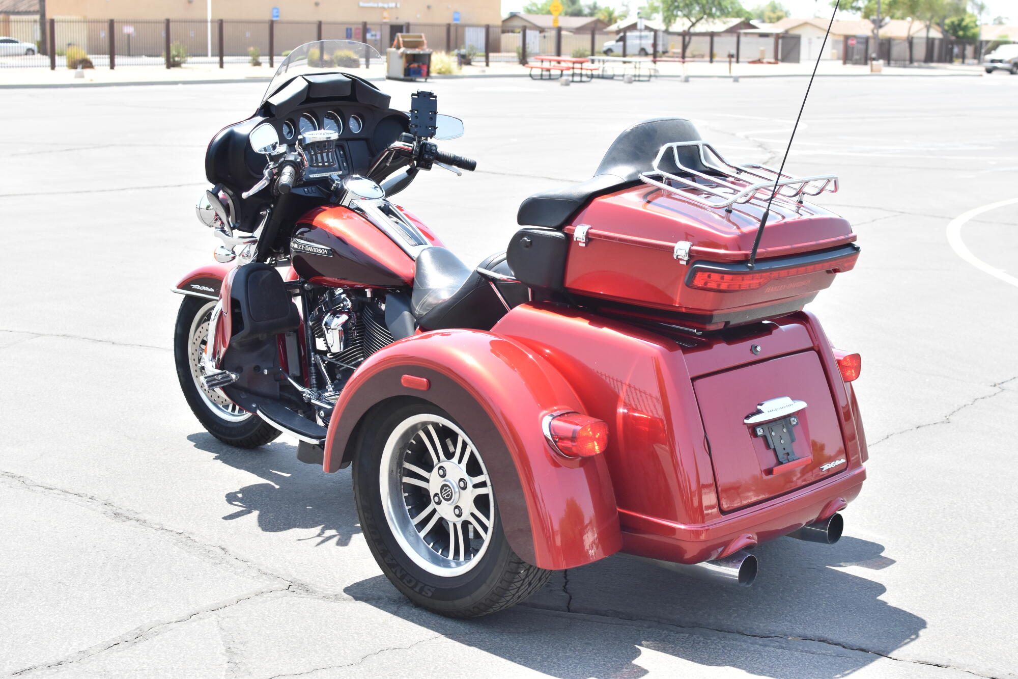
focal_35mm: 52
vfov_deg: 25.7
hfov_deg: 37.9
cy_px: 340
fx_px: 1484
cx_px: 509
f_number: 4.5
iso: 800
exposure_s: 1/1600
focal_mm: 35
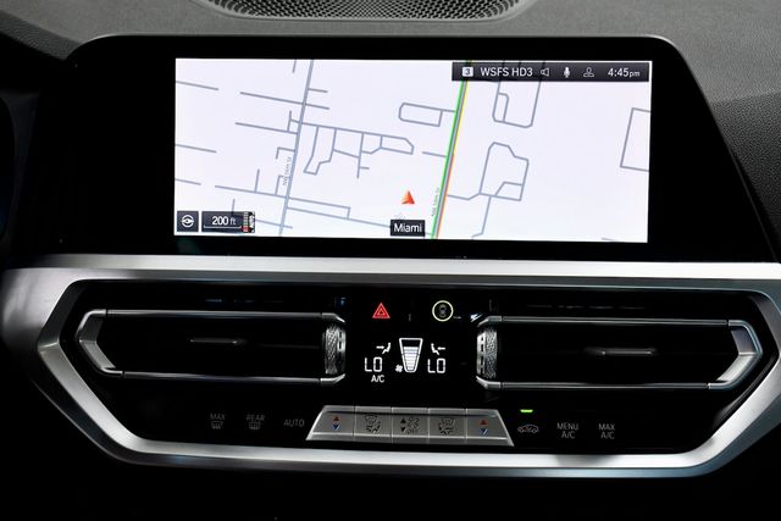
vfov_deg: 28.1
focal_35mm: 48
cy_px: 260
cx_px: 390
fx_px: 1042
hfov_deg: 41.1
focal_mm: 32
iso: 2500
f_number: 7.1
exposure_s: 1/200
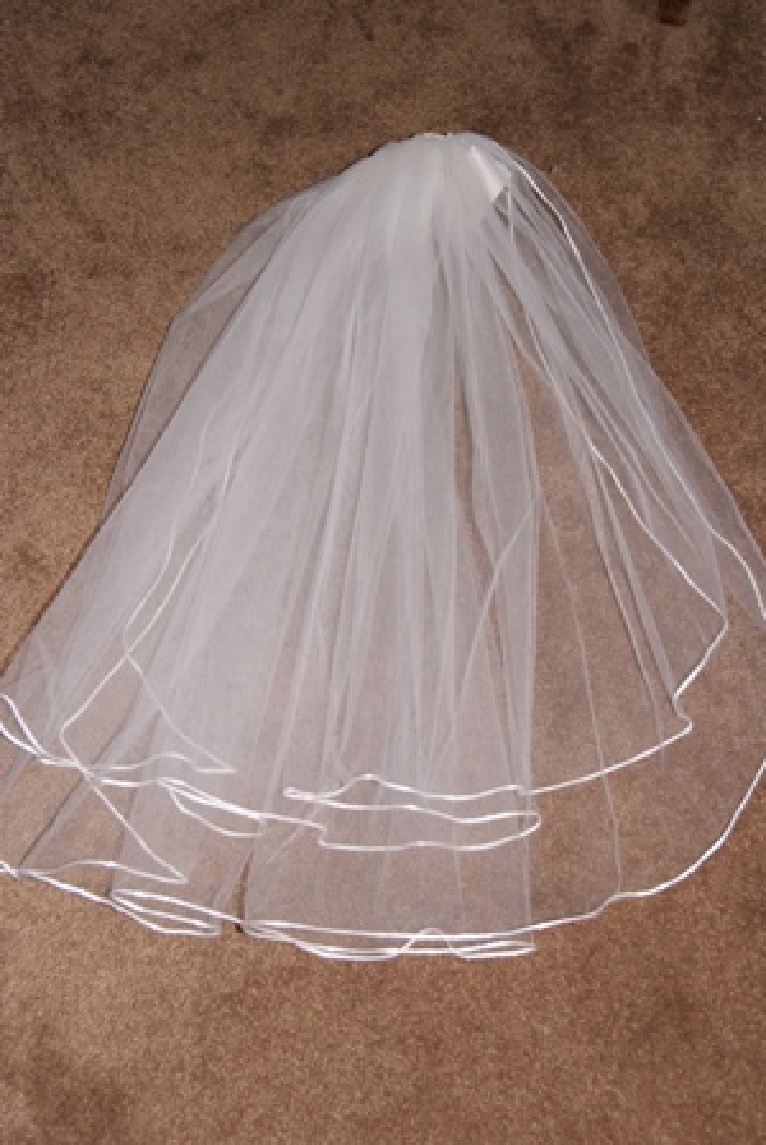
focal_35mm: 45
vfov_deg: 43.6
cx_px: 383
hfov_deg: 30.0
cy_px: 572
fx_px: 1432
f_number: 5.6
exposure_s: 1/60
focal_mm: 30
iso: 400
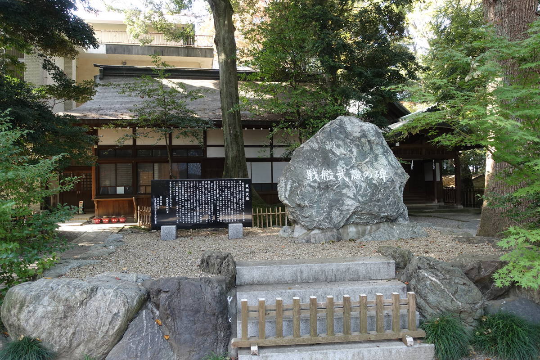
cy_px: 180
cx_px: 270
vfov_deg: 51.3
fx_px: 375
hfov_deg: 71.5
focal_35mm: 25
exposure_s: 1/60
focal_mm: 9.12
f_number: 2.8
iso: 125
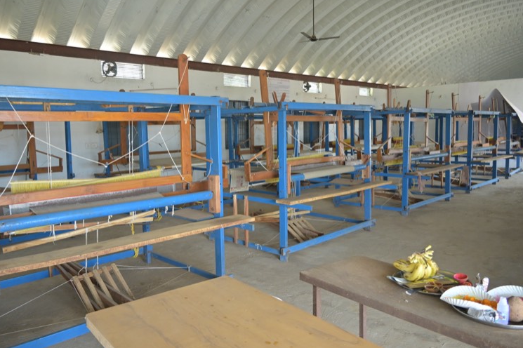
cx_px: 243
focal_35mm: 29
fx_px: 421
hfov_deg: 63.6
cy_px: 162
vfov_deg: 44.9
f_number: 3.5
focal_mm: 18
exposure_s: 1/160
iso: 1000
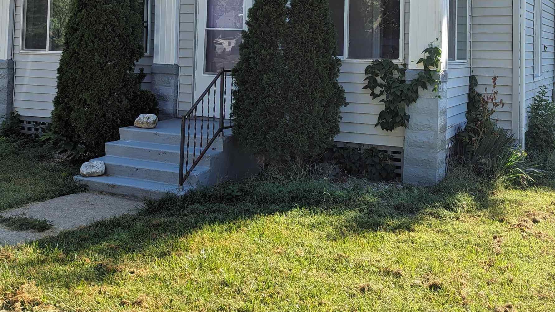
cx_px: 297
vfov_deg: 25.8
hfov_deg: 45.4
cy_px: 39
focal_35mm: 45
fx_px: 662
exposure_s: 1/566
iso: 44
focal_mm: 6.81
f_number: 1.85
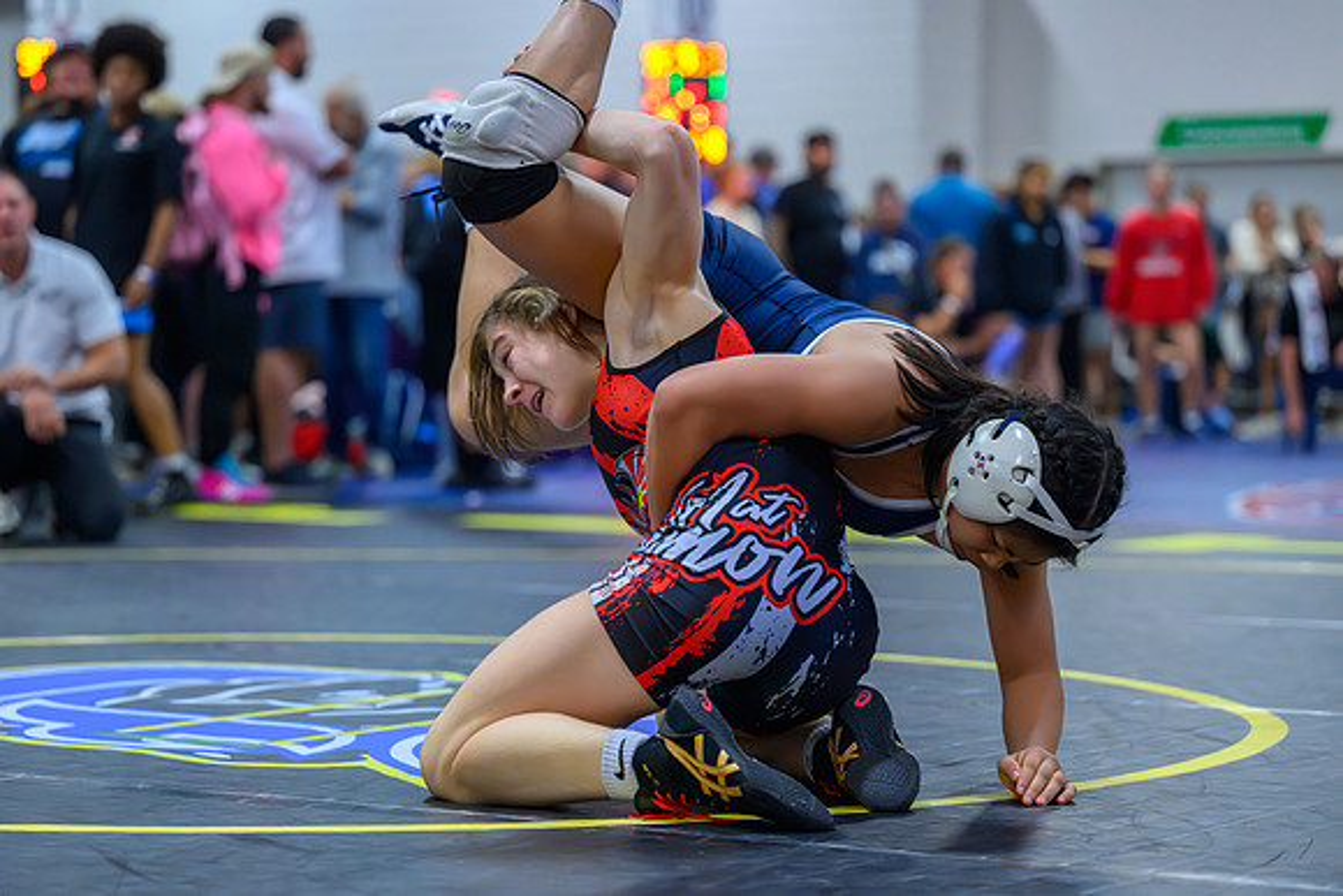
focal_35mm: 101
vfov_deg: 13.5
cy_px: 480
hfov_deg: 20.2
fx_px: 3773
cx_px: 618
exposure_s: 1/800
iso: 12800
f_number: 2.8
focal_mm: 93
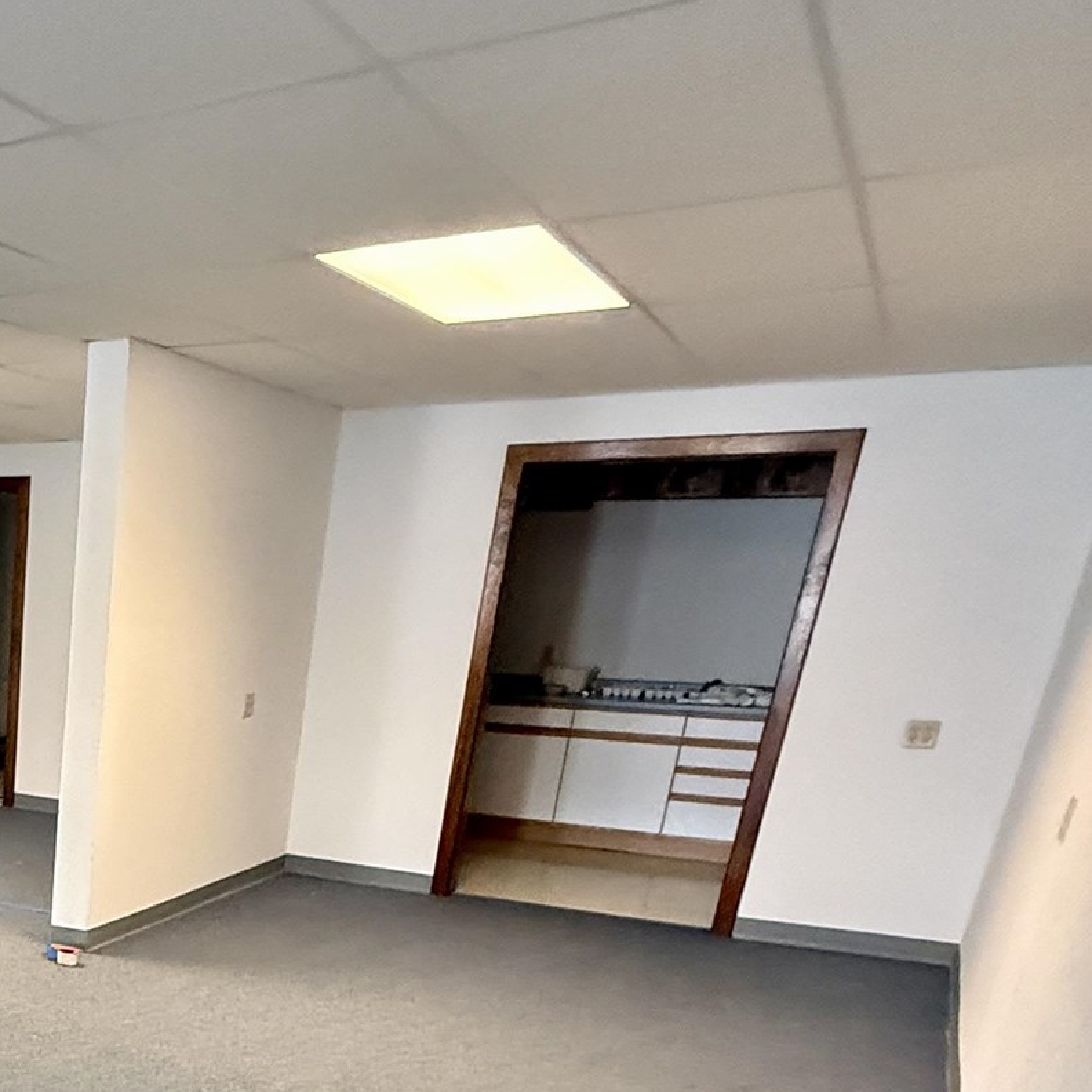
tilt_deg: -21.5
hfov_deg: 38.9
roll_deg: -2.4
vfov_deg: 40.5
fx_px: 1285
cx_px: -76
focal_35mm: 36
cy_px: 1086
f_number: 2.2
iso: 800
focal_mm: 2.22
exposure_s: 1/60
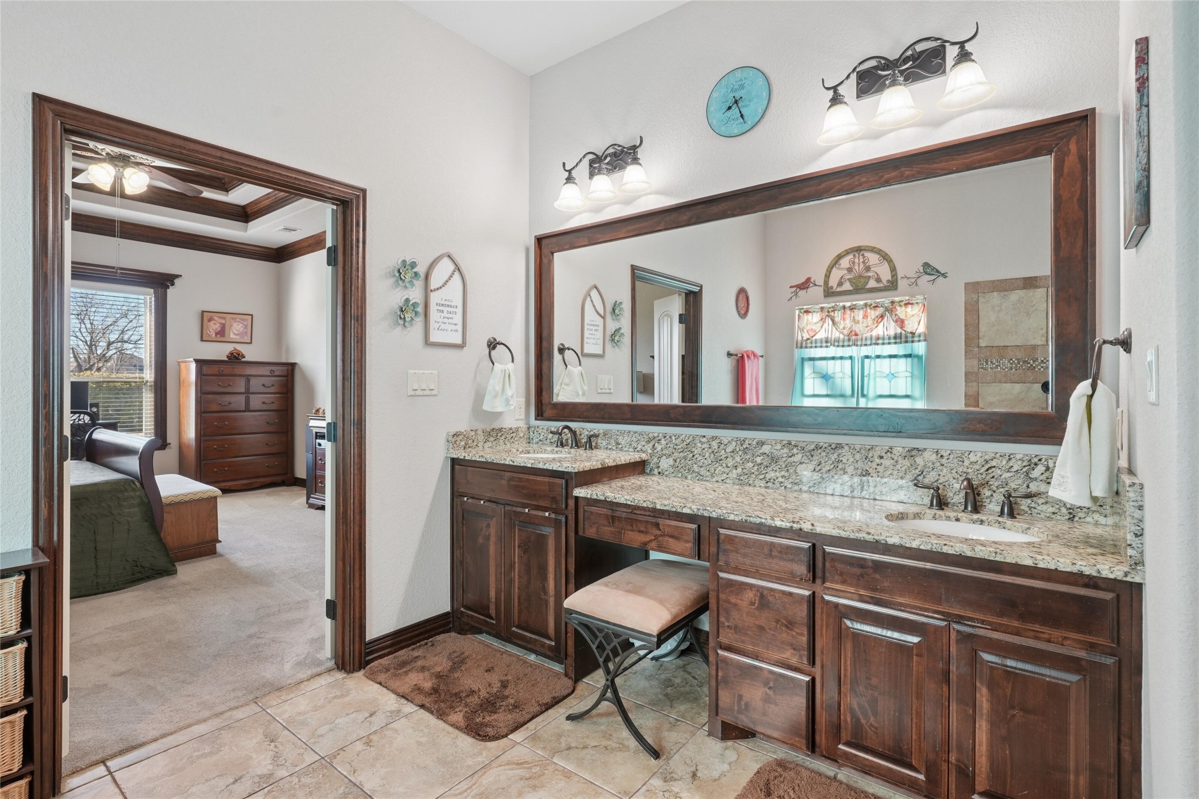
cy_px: 400
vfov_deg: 70.4
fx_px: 566
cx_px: 600
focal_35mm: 17
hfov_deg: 93.3
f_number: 8
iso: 320
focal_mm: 17
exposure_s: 1/10
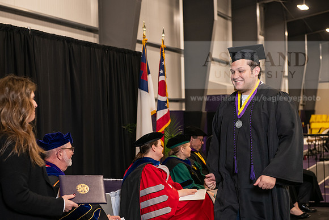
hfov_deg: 28.8
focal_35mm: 70
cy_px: 110
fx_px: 640
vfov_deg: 19.5
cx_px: 164
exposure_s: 1/125
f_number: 5
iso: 1600
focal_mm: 70
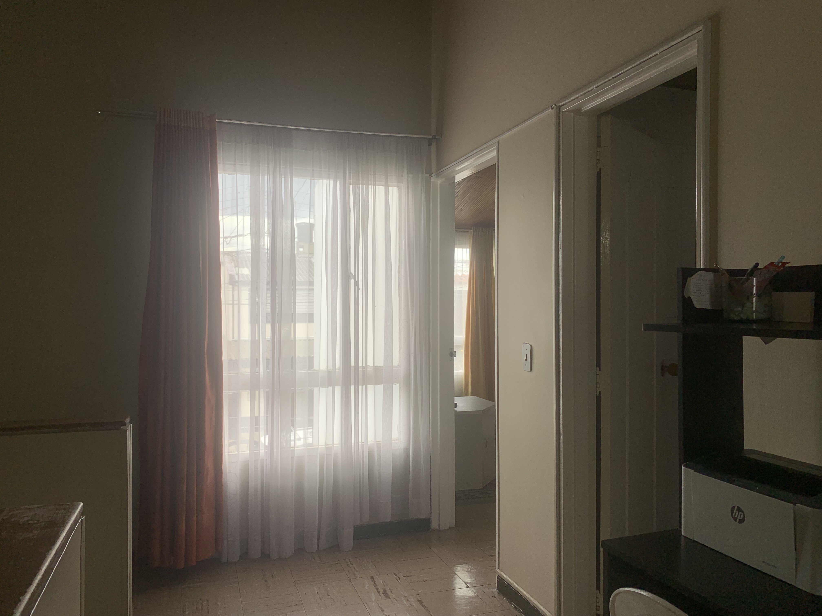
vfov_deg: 53.1
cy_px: 308
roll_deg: +1.0
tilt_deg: +0.4
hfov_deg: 67.3
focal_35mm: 26
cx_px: 411
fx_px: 617
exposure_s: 1/283
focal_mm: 4.25
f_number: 1.8
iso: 25
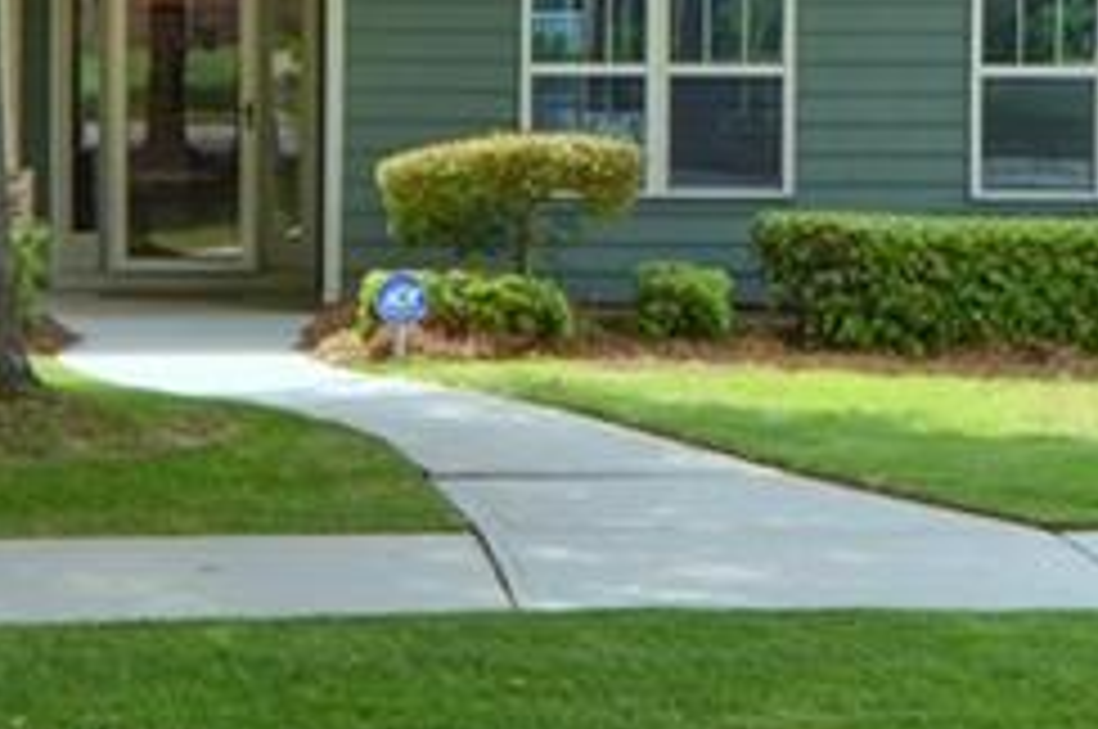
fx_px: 2680
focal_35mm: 88
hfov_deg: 23.1
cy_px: -29
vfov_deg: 15.2
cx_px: 567
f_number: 7.1
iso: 200
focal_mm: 14
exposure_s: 1/200
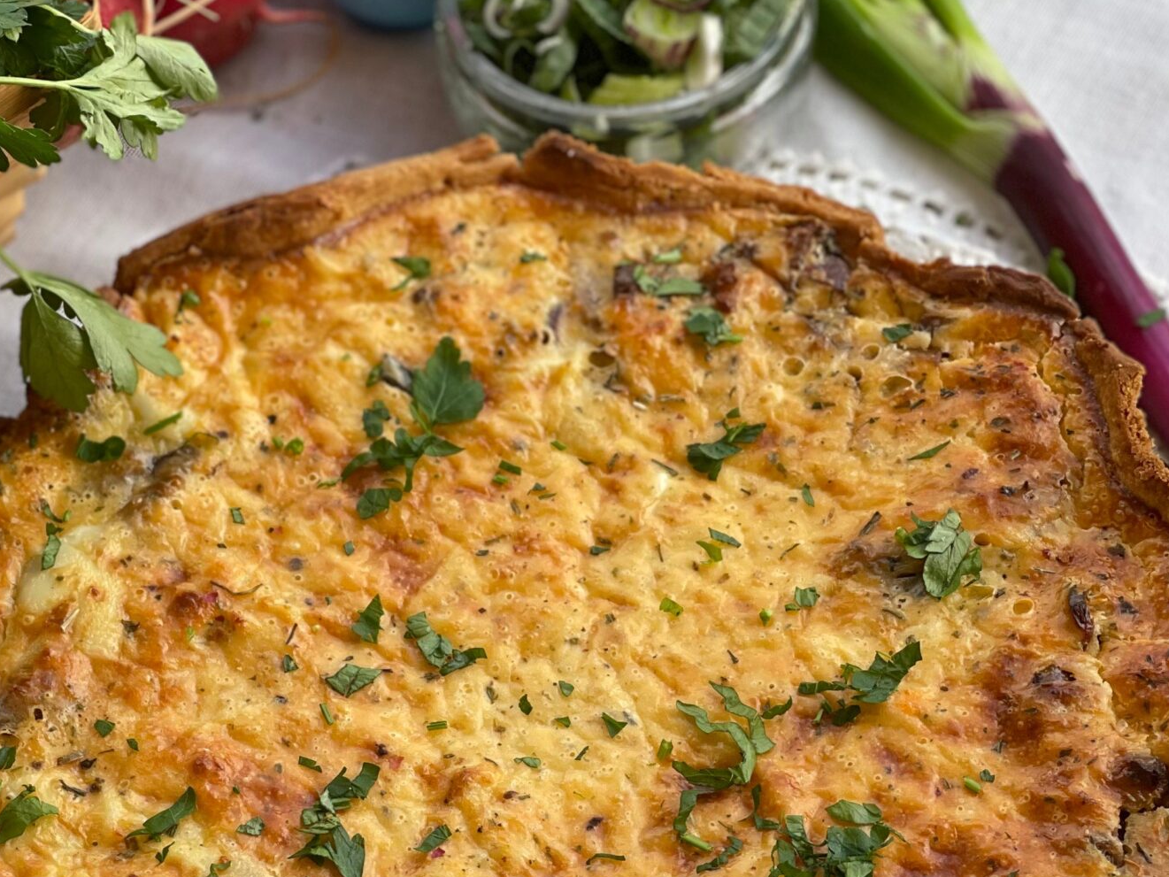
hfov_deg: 15.8
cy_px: 847
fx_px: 4188
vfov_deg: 11.8
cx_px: 190
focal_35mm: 124
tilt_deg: -60.3
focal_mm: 7.5
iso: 25
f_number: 2.2
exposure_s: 1/195
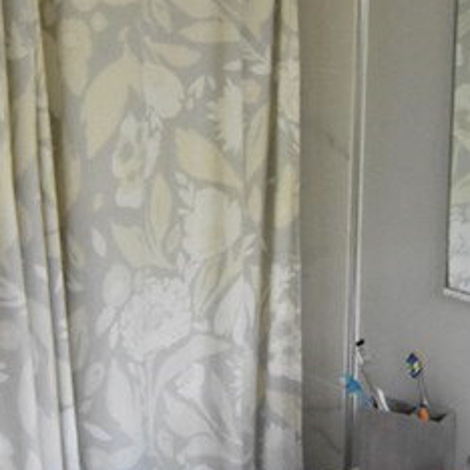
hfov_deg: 25.6
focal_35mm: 67
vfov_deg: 25.4
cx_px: 173
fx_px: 1029
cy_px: 120
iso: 3200
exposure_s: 1/60
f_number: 2.8
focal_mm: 12
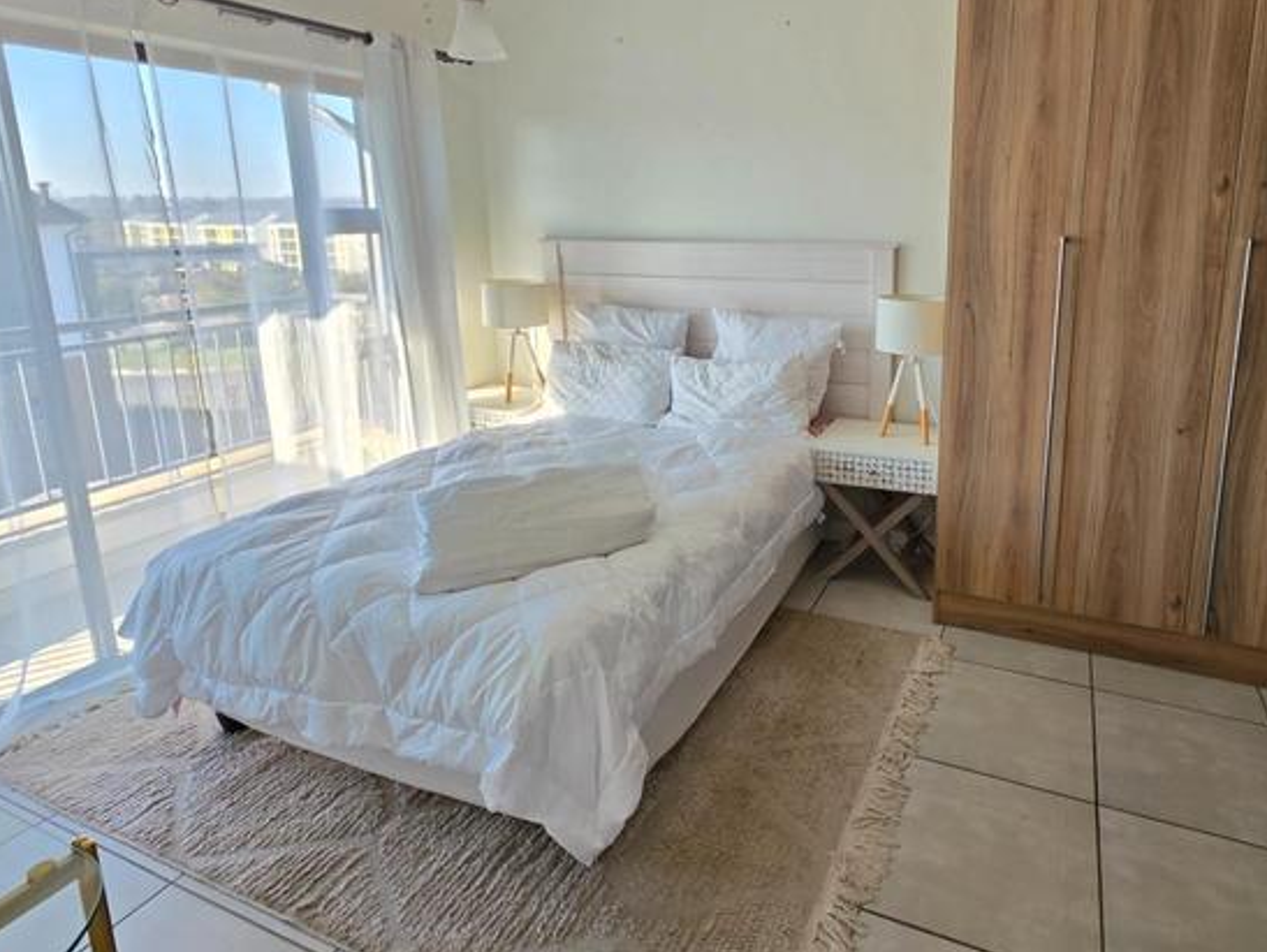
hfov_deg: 83.1
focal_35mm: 19
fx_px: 696
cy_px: 354
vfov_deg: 67.6
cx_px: 790
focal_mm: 2.2
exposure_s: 1/100
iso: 20
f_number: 1.9
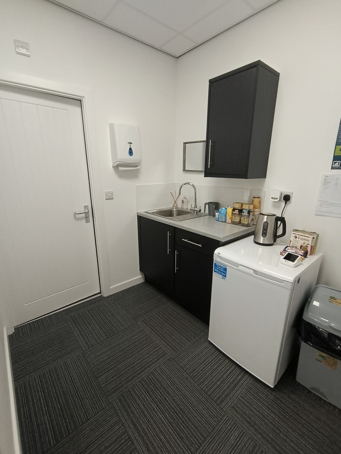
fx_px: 171
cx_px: 170
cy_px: 227
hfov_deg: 89.9
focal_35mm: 13
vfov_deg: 106.2
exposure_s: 1/50
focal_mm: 1.64
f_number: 2.2
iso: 418
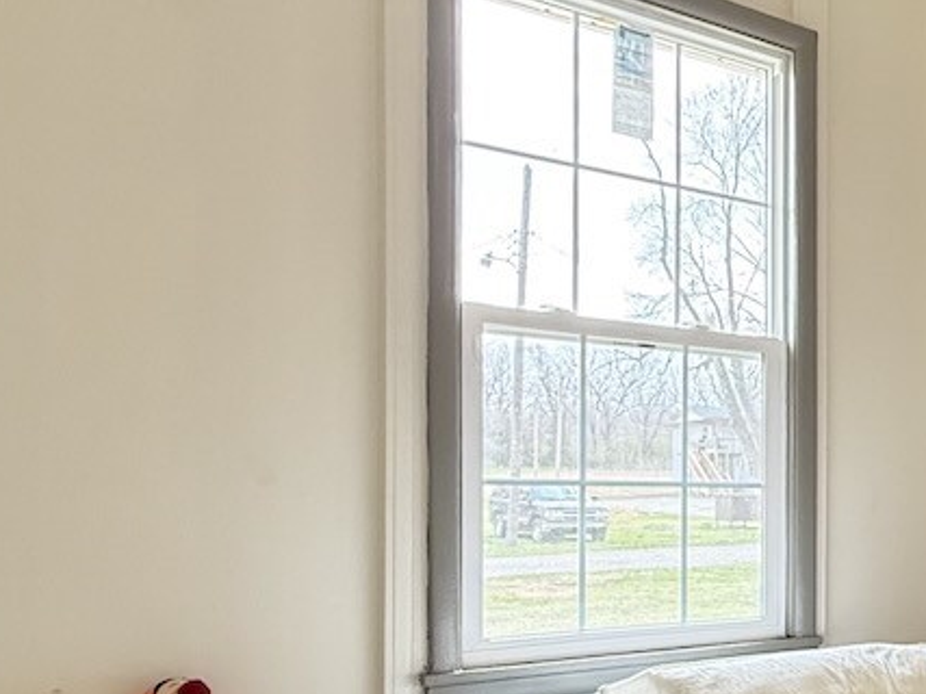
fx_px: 1123
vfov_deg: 33.8
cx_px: 1045
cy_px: 503
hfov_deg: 36.9
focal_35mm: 42
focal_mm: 2.22
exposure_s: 1/120
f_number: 2.2
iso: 200
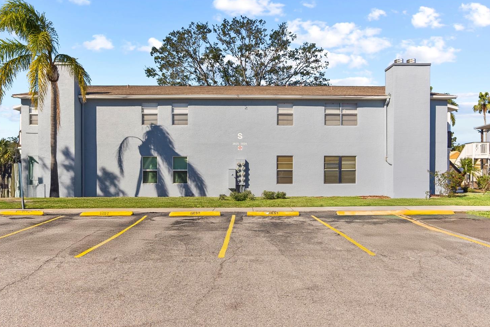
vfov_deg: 55.1
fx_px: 313
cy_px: 176
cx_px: 242
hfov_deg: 76.1
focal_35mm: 23
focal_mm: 21
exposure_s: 1/1000
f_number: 2.8
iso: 100
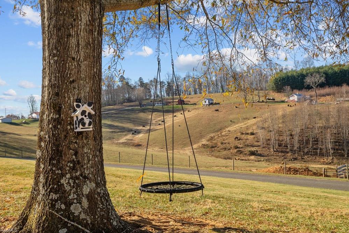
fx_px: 349
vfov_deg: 36.9
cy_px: 114
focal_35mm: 36
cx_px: 173
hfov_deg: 53.1
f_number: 10
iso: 250
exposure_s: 1/500
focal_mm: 35
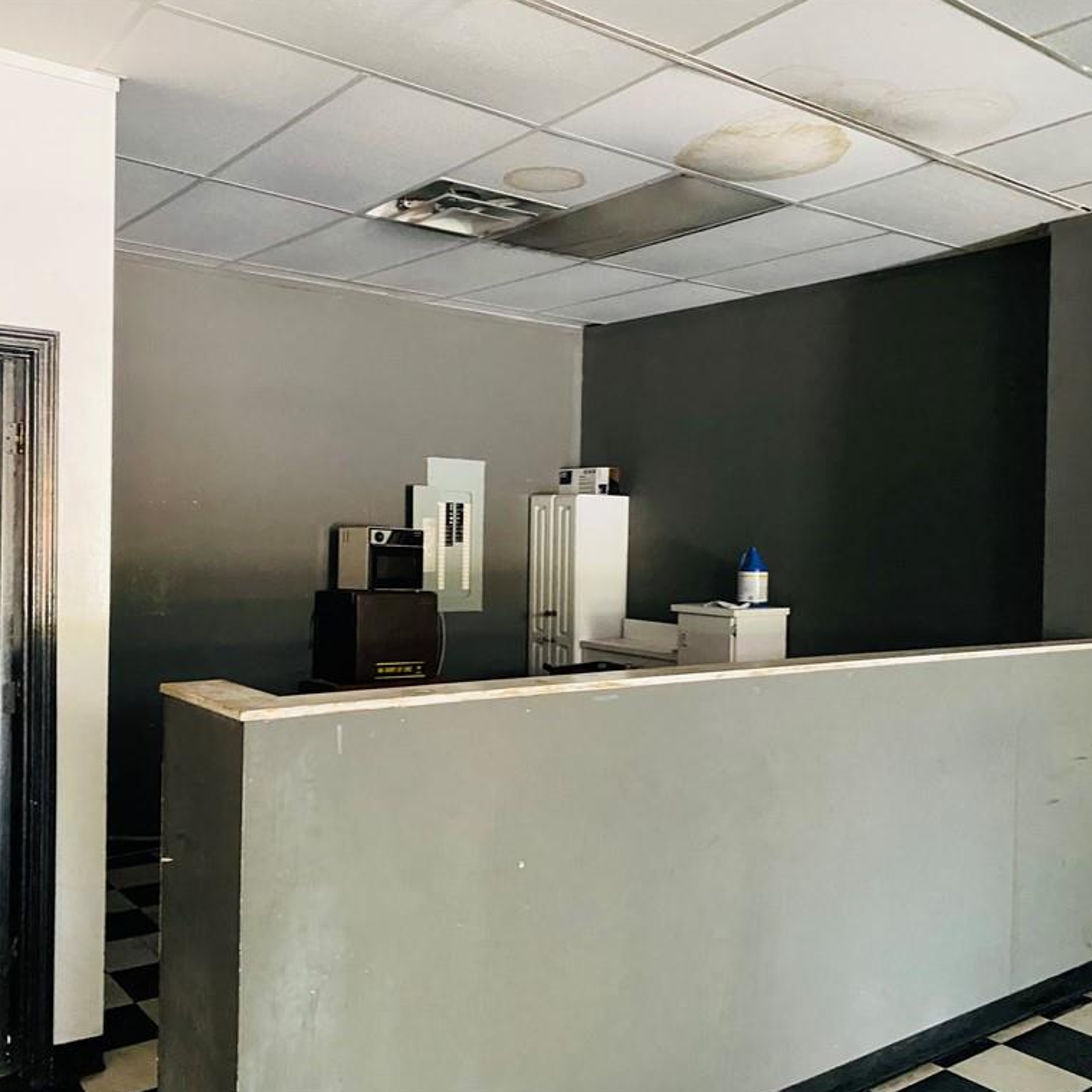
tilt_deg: -1.8
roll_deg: -0.4
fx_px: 1106
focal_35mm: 31
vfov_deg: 52.5
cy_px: 547
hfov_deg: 52.5
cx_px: 538
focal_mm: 4.25
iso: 800
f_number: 1.8
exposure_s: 1/30
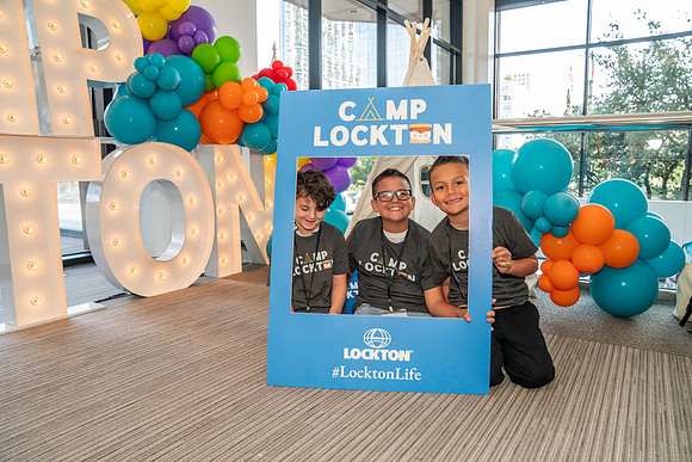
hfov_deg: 73.7
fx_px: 461
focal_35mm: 24
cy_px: 231
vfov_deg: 53.2
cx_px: 346
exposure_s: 1/200
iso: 1000
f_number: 4.5
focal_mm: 24
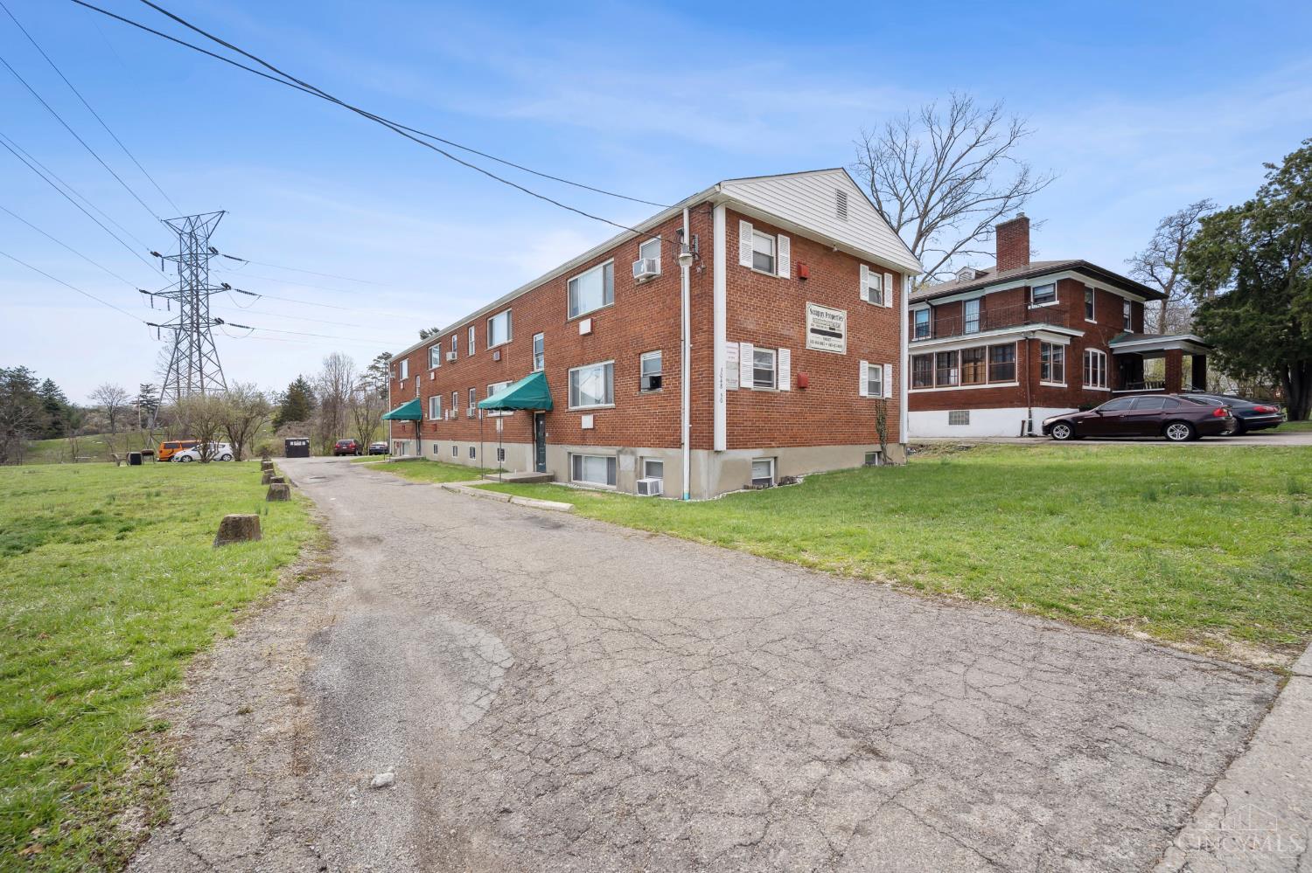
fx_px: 510
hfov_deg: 104.3
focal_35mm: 14
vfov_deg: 81.2
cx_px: 656
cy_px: 436
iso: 400
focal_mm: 14
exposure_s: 1/2000
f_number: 8
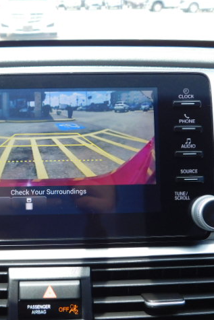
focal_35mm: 42
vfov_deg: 46.4
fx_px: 374
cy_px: 159
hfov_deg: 31.3
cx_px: 53
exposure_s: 1/80
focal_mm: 5.3
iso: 125
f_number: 3.2
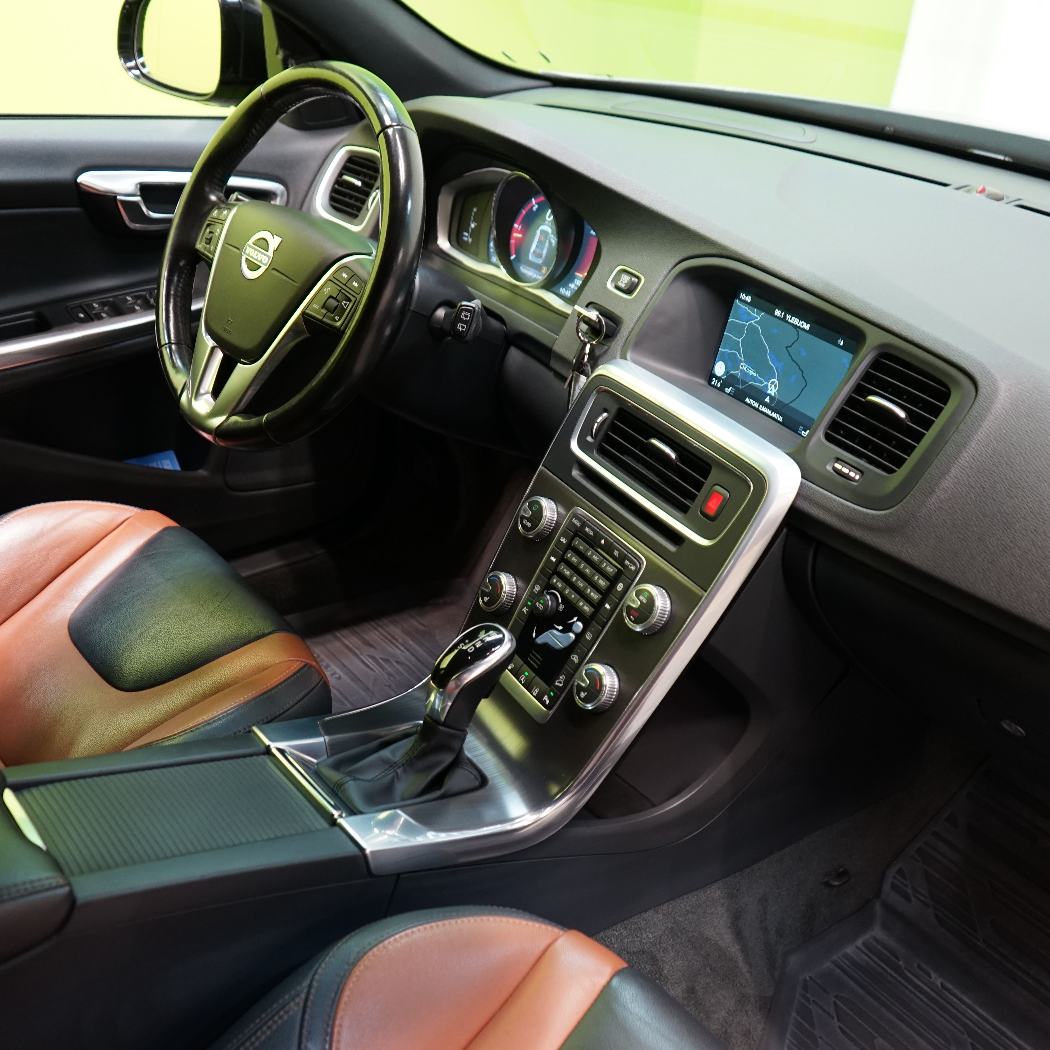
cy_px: 523
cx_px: 437
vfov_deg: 46.0
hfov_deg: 45.9
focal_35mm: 36
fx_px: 1235
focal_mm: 28
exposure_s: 1/30
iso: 1000
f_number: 3.5
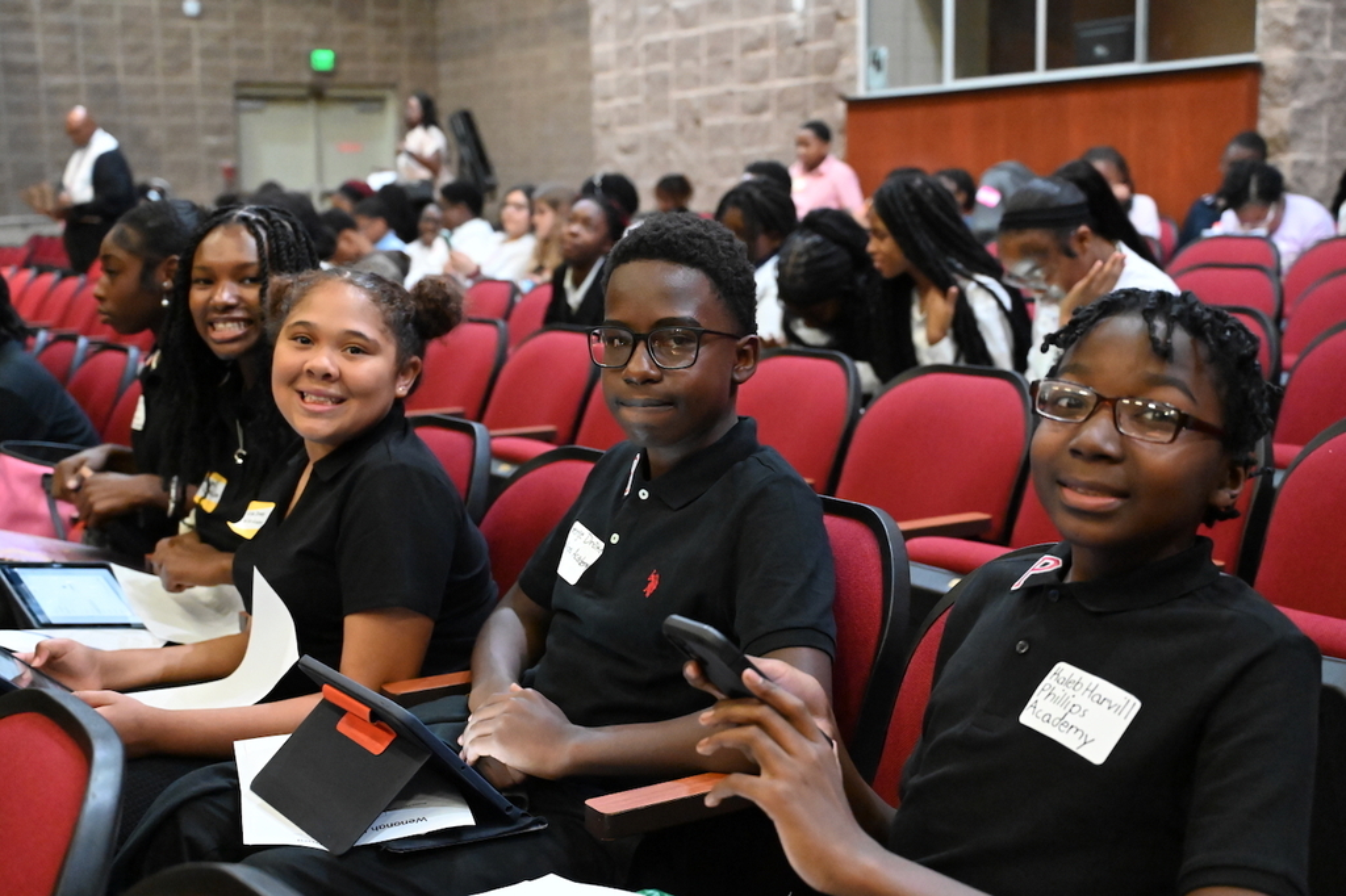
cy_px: 448
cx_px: 673
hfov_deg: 43.6
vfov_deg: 29.8
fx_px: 1682
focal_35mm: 45
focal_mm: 45
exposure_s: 1/60
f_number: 4
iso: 18000
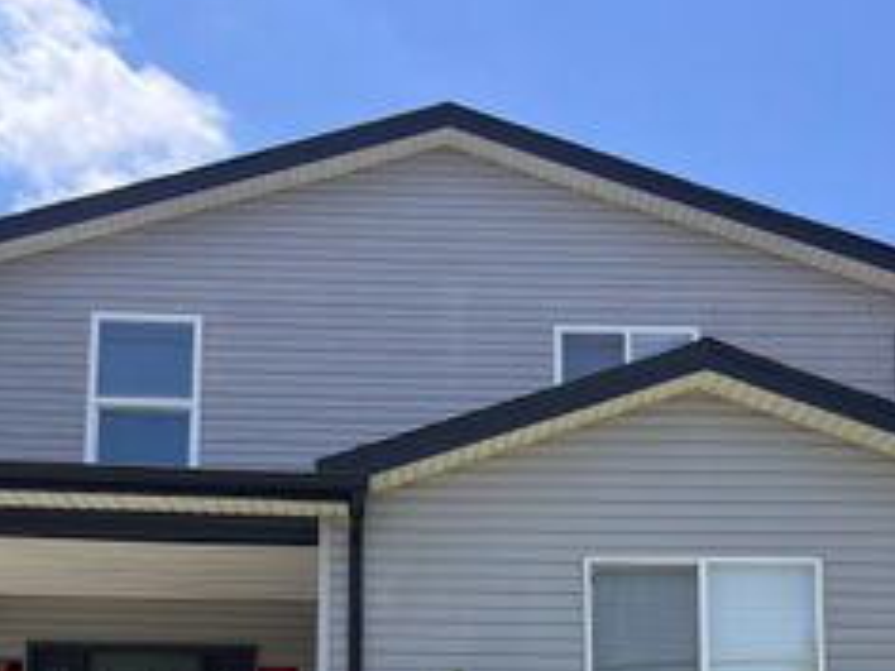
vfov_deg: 25.2
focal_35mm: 55
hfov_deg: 34.9
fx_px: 1422
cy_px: 680
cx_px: 455
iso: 50
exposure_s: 1/1934
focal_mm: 5.7
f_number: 1.5
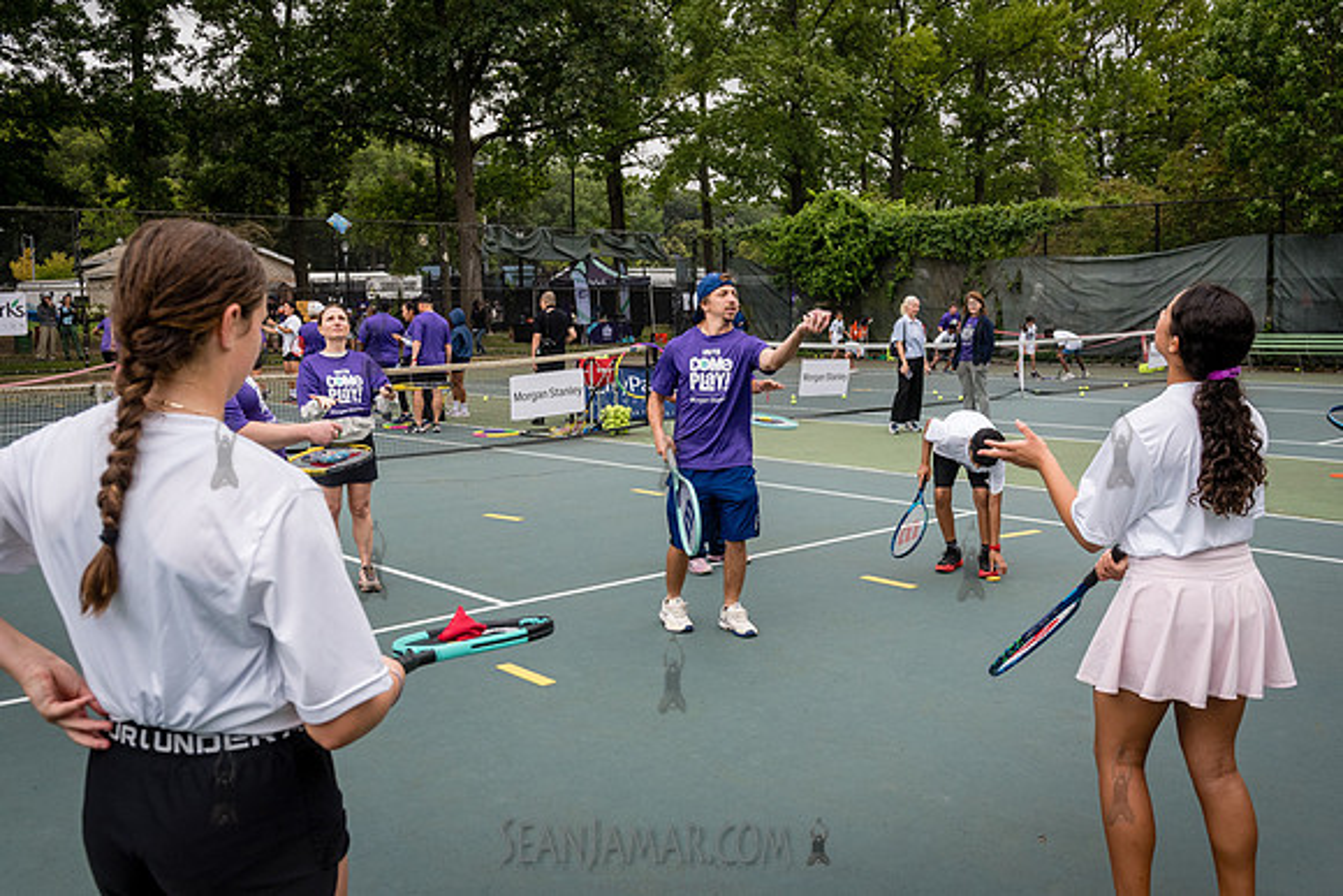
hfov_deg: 54.3
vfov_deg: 37.8
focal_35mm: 35
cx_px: 702
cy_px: 424
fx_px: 1308
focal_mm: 32
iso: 1000
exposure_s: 1/2000
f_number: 5
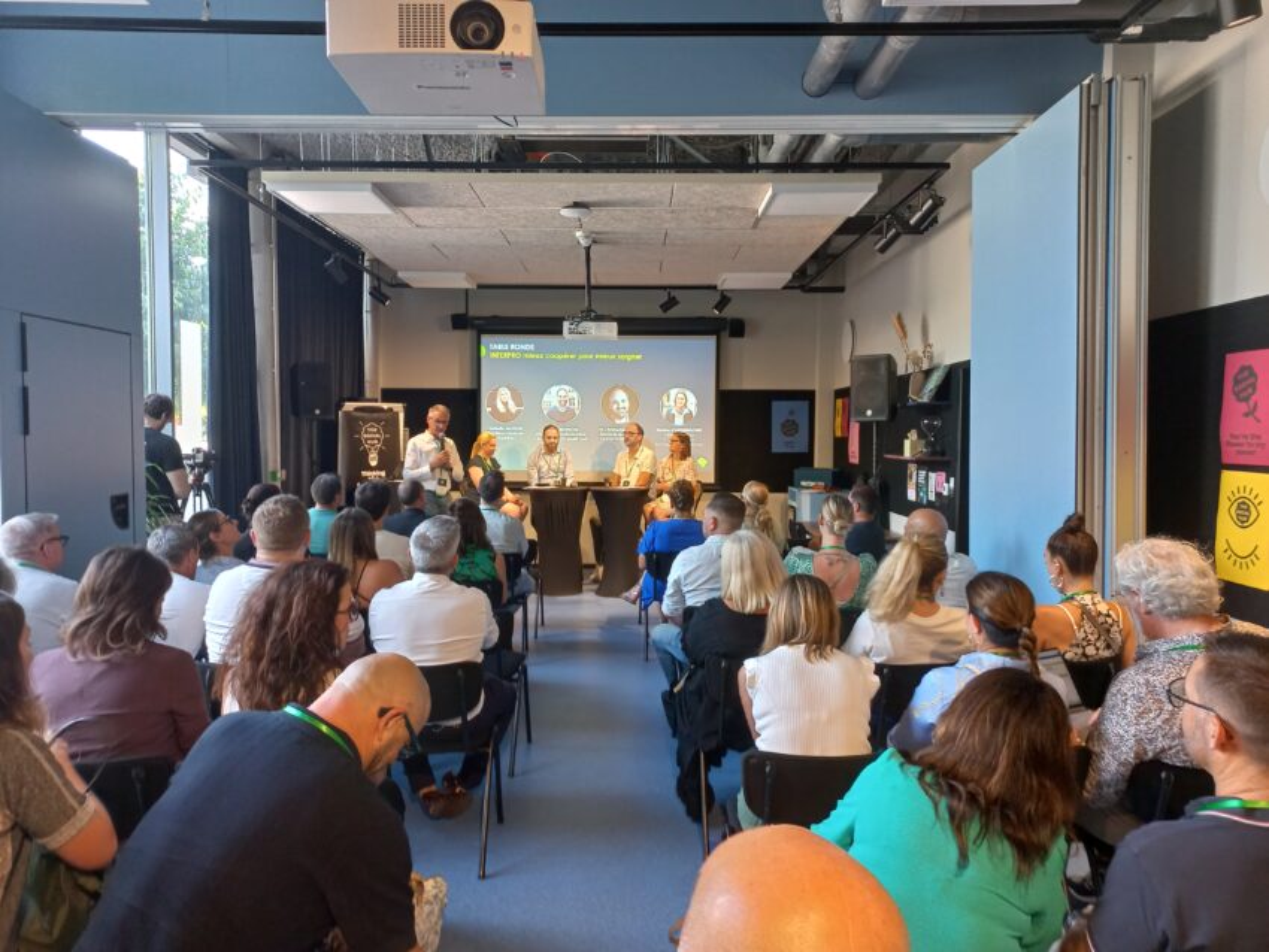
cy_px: 476
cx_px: 634
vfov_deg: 54.9
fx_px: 917
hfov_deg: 69.4
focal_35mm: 25
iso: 200
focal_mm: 4.6
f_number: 1.8
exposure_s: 1/50
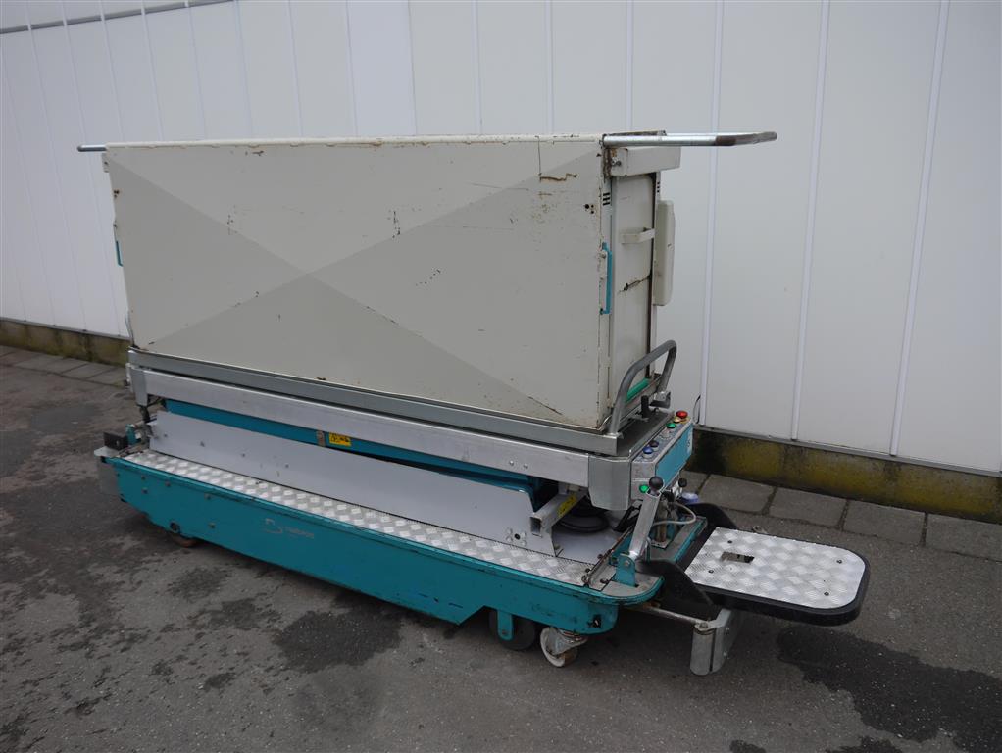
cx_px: 501
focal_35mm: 28
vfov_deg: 49.8
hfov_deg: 63.4
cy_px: 376
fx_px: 811
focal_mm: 14
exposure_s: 1/125
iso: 160
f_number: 4
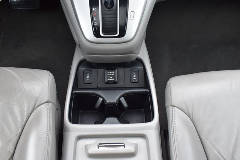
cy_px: 80
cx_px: 120
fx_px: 250
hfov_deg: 51.3
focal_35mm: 38
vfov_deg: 35.5
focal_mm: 25
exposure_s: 1/50
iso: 400
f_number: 8
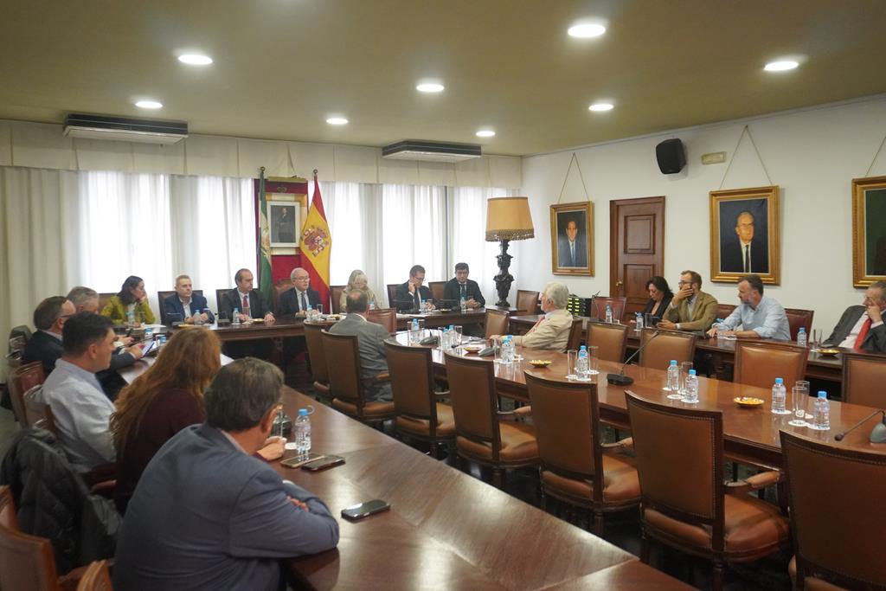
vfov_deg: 43.6
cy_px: 296
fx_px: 738
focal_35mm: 30
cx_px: 443
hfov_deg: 61.9
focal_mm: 20
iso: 4000
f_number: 4
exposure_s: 1/160
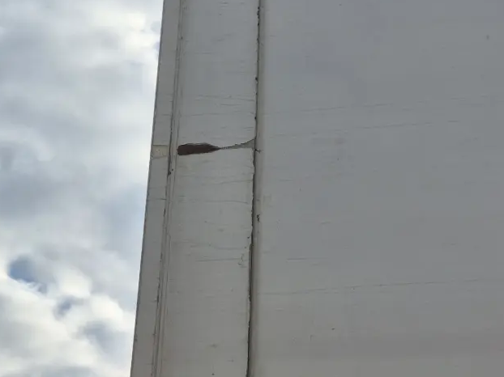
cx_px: 315
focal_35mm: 71
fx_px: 1033
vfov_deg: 20.5
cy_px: 301
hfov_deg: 27.3
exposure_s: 1/1188
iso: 25
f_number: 1.8
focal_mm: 5.4
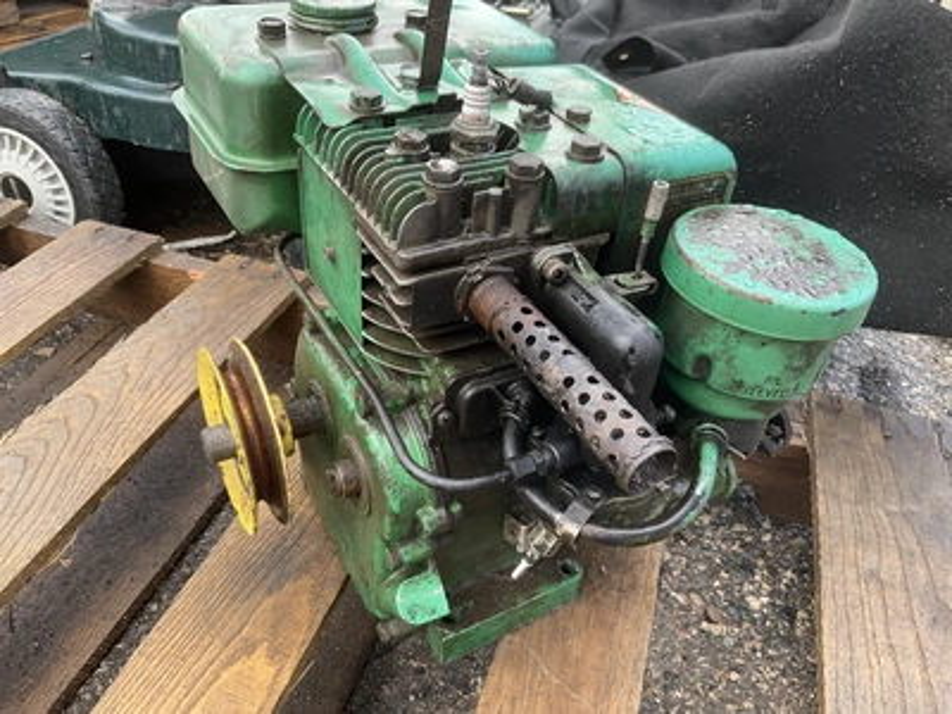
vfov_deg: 48.2
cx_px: 476
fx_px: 798
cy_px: 357
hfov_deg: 61.7
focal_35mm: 29
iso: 32
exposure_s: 1/122
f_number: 1.8
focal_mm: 3
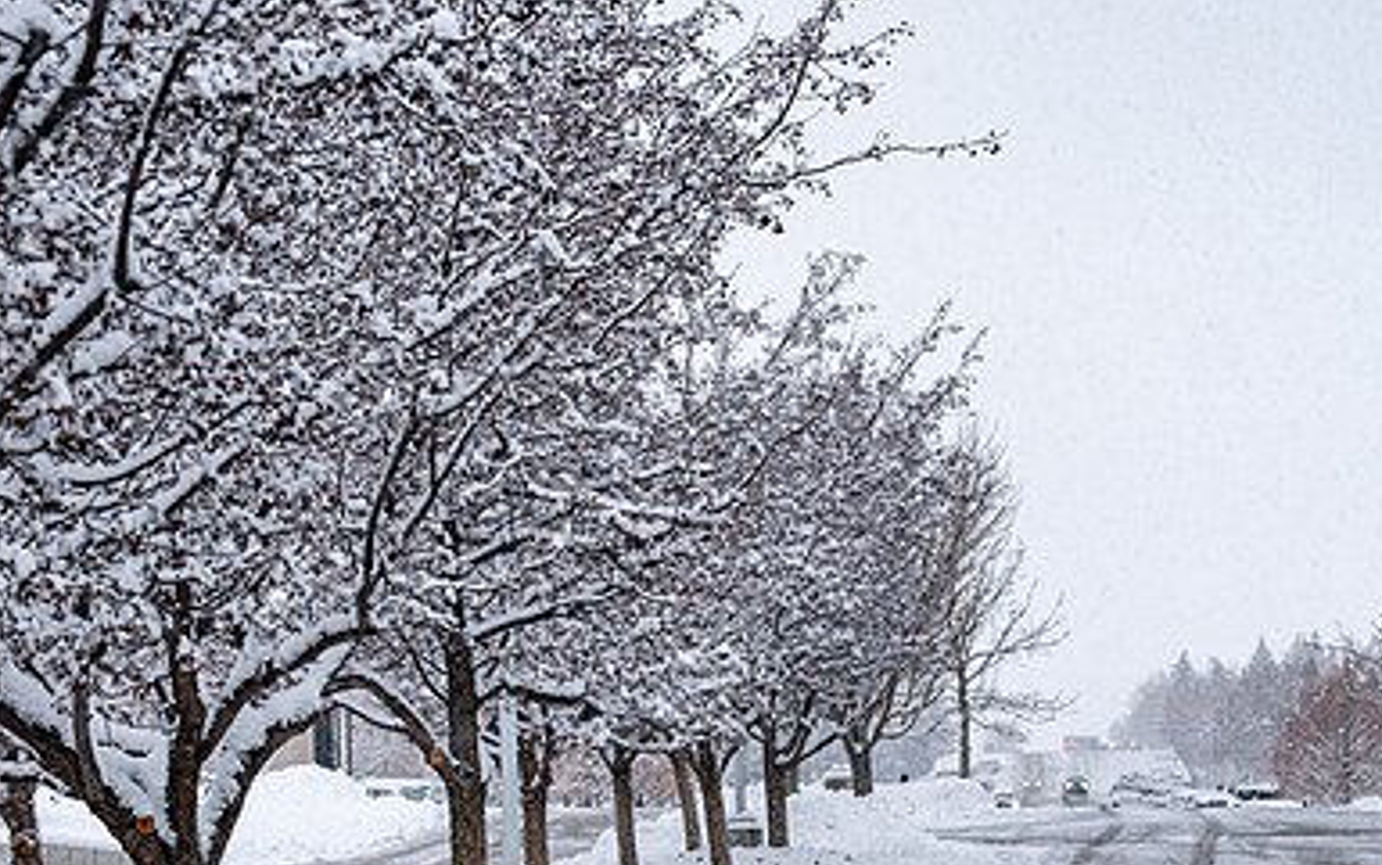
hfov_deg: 15.2
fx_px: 5162
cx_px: 821
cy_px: 533
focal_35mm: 137
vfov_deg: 9.6
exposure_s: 1/160
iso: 200
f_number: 5.6
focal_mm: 70
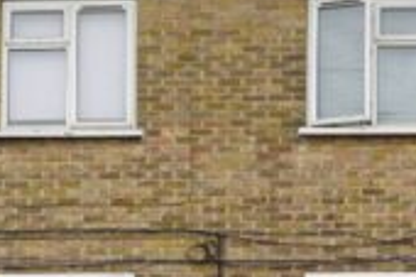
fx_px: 2124
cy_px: 621
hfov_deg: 11.2
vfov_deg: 7.1
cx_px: 279
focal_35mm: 184
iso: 100
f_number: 8
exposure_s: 1/80
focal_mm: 26
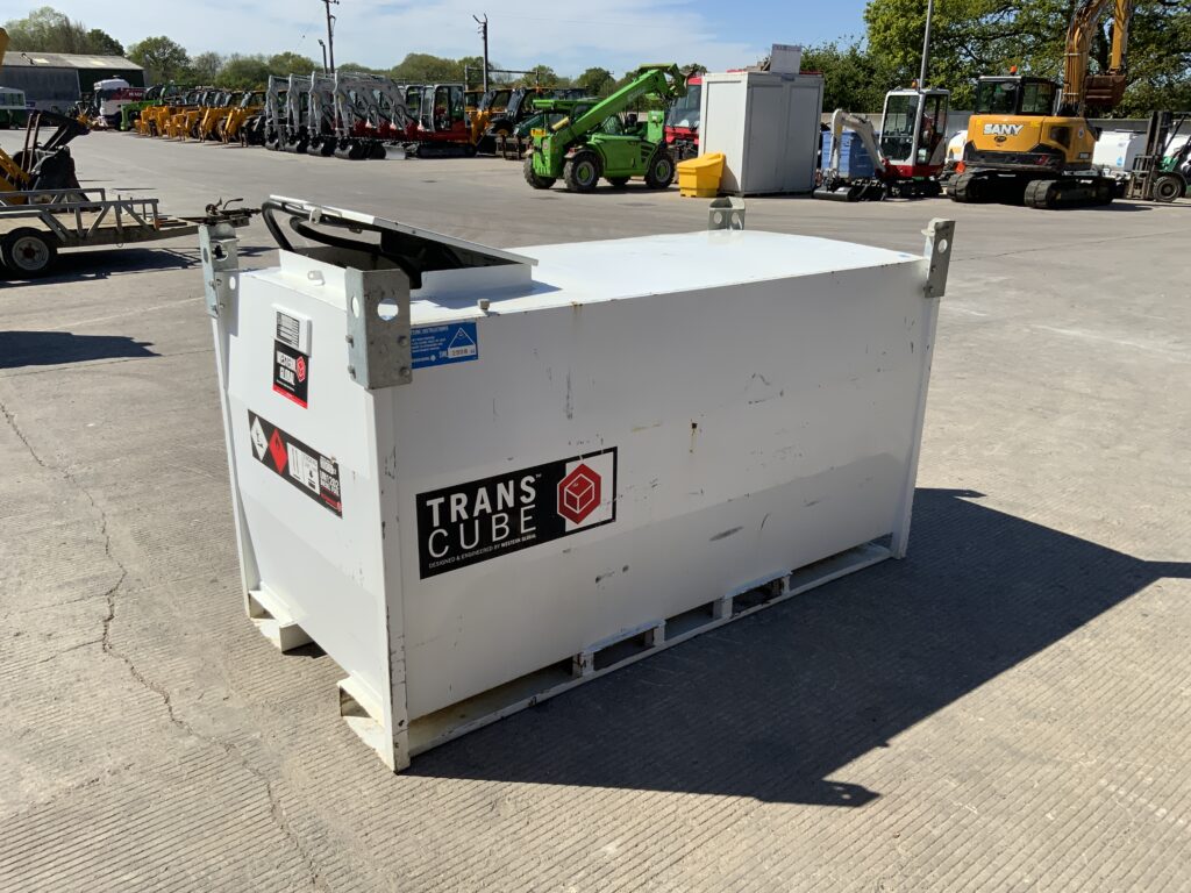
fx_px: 998
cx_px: 596
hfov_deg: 61.7
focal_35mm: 29
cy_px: 446
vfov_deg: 48.2
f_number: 1.8
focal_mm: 3
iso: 20
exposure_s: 1/2667
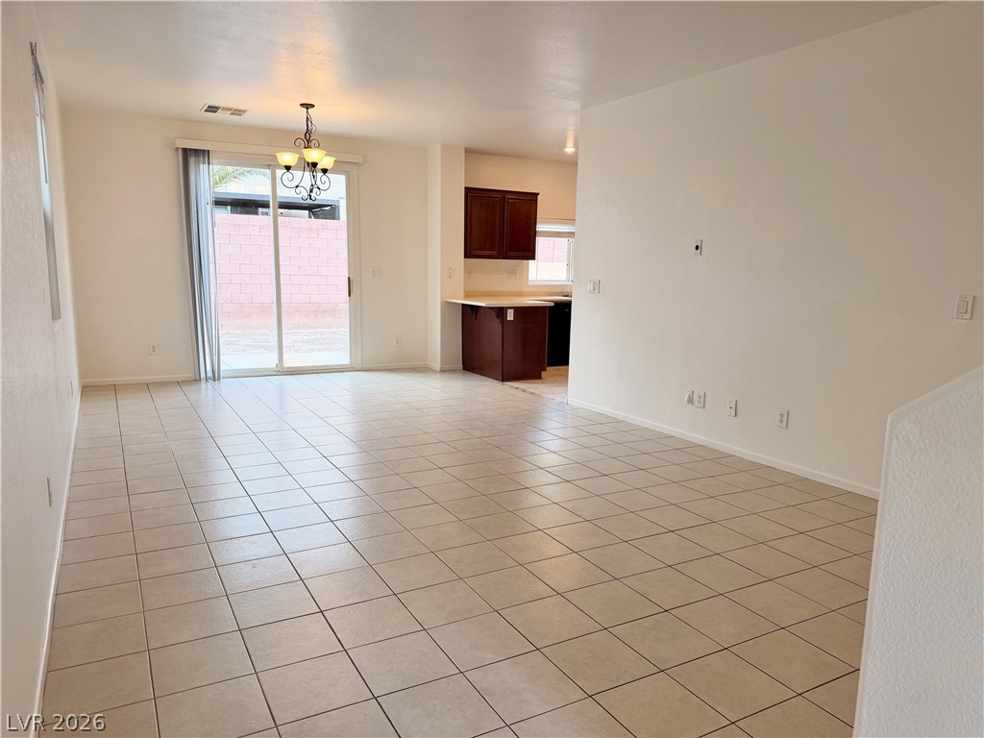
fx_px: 682
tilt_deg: -8.7
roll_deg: -0.9
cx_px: 492
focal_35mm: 24
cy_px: 369
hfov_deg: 71.6
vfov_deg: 56.8
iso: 100
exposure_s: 1/171
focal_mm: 6.76
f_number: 1.78
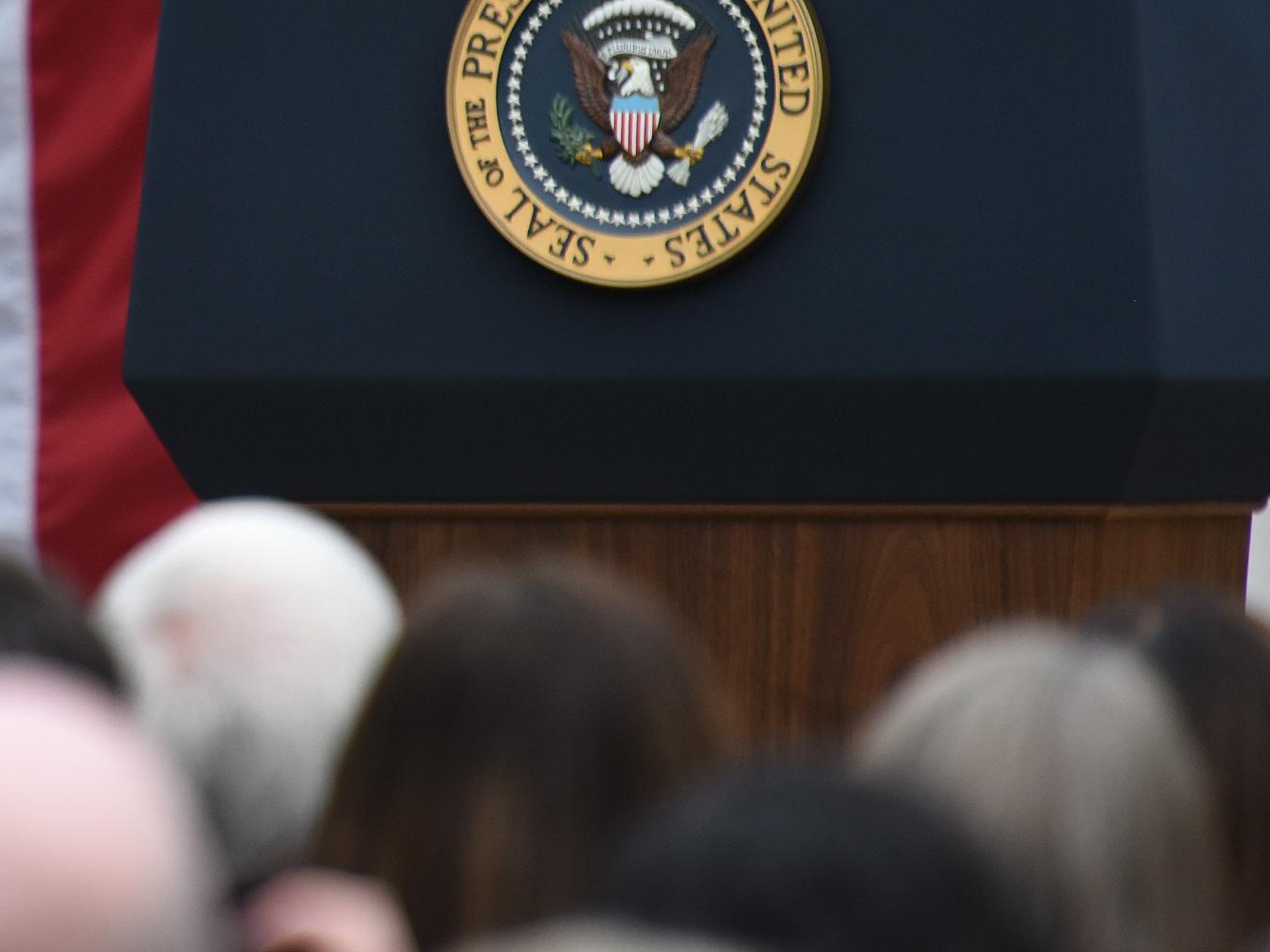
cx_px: -148
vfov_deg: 1.5
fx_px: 36872
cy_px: -153
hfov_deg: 2.0
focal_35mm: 1005
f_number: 5.6
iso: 1000
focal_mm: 400
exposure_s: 1/250
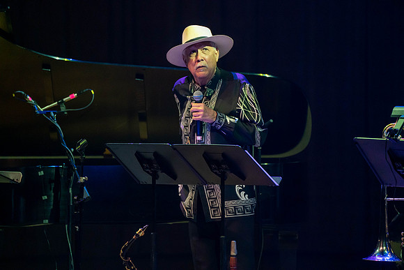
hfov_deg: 5.2
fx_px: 4490
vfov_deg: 3.4
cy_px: 135
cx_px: 202
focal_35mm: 400
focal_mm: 400
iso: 3200
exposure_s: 1/250
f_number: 5.6
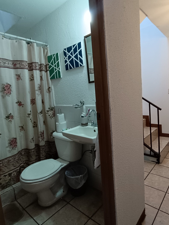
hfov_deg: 60.7
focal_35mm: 22
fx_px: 143
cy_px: 114
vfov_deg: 76.4
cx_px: 98
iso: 310
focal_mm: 1.66
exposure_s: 1/50
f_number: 2.2
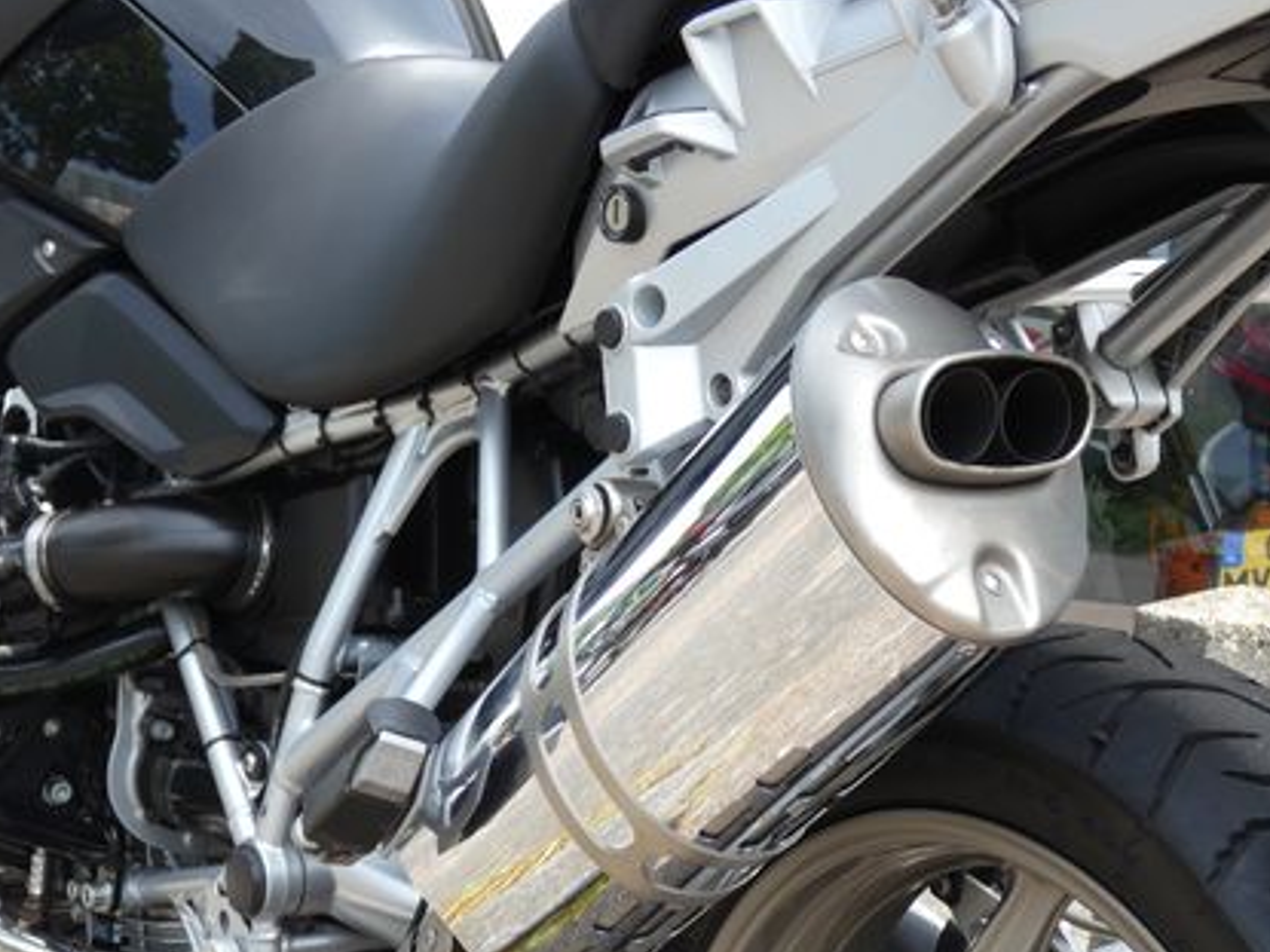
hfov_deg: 27.4
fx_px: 2604
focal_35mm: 71
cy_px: 719
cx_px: 609
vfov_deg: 20.5
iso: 80
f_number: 3.8
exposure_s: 1/160
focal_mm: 8.2
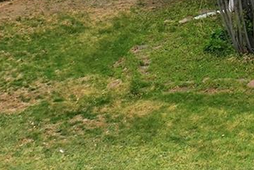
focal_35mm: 125
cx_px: 482
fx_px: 882
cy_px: -129
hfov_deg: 14.2
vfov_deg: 10.4
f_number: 5.6
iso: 100
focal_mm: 10.3
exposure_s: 1/320
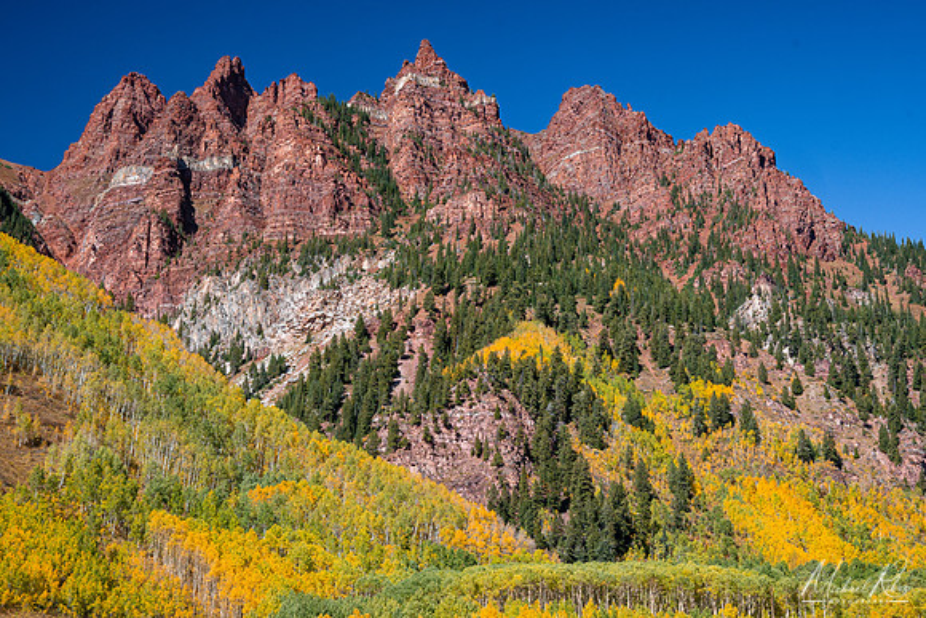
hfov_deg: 34.2
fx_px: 1505
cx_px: 463
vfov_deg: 23.2
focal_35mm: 58
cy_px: 309
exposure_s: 1/50
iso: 100
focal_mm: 39
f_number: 11
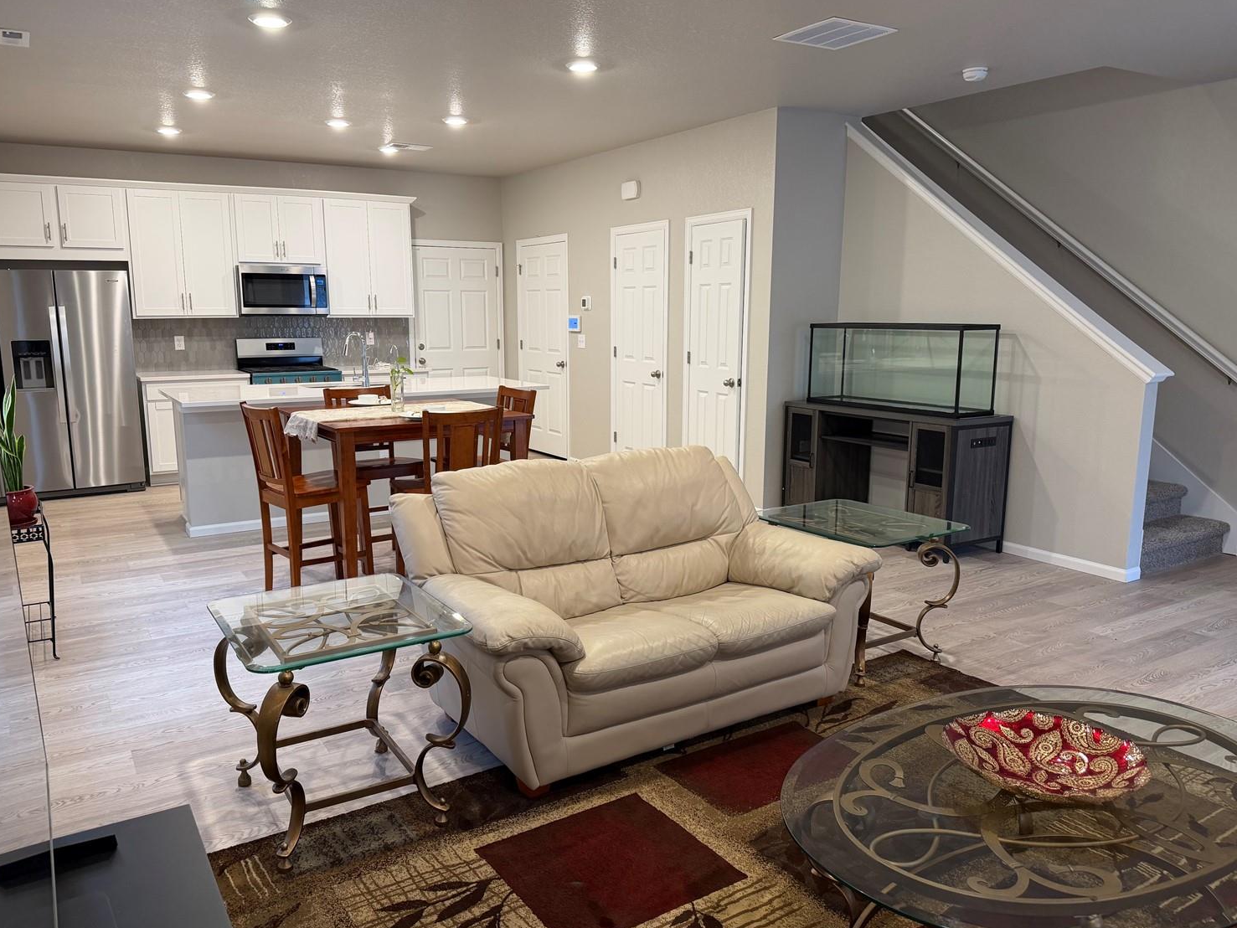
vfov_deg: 53.1
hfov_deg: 67.2
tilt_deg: -10.5
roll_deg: +0.7
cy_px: 472
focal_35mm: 26
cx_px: 580
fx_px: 929
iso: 160
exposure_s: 1/60
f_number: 1.78
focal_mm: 6.76
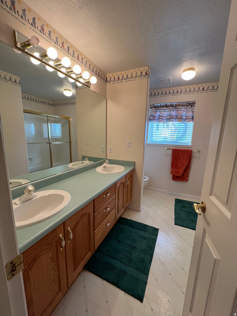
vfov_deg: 106.2
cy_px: 158
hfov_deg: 89.9
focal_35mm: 13
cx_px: 118
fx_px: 119
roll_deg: -0.5
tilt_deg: -9.7
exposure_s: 1/120
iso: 125
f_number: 1.8
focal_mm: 1.57
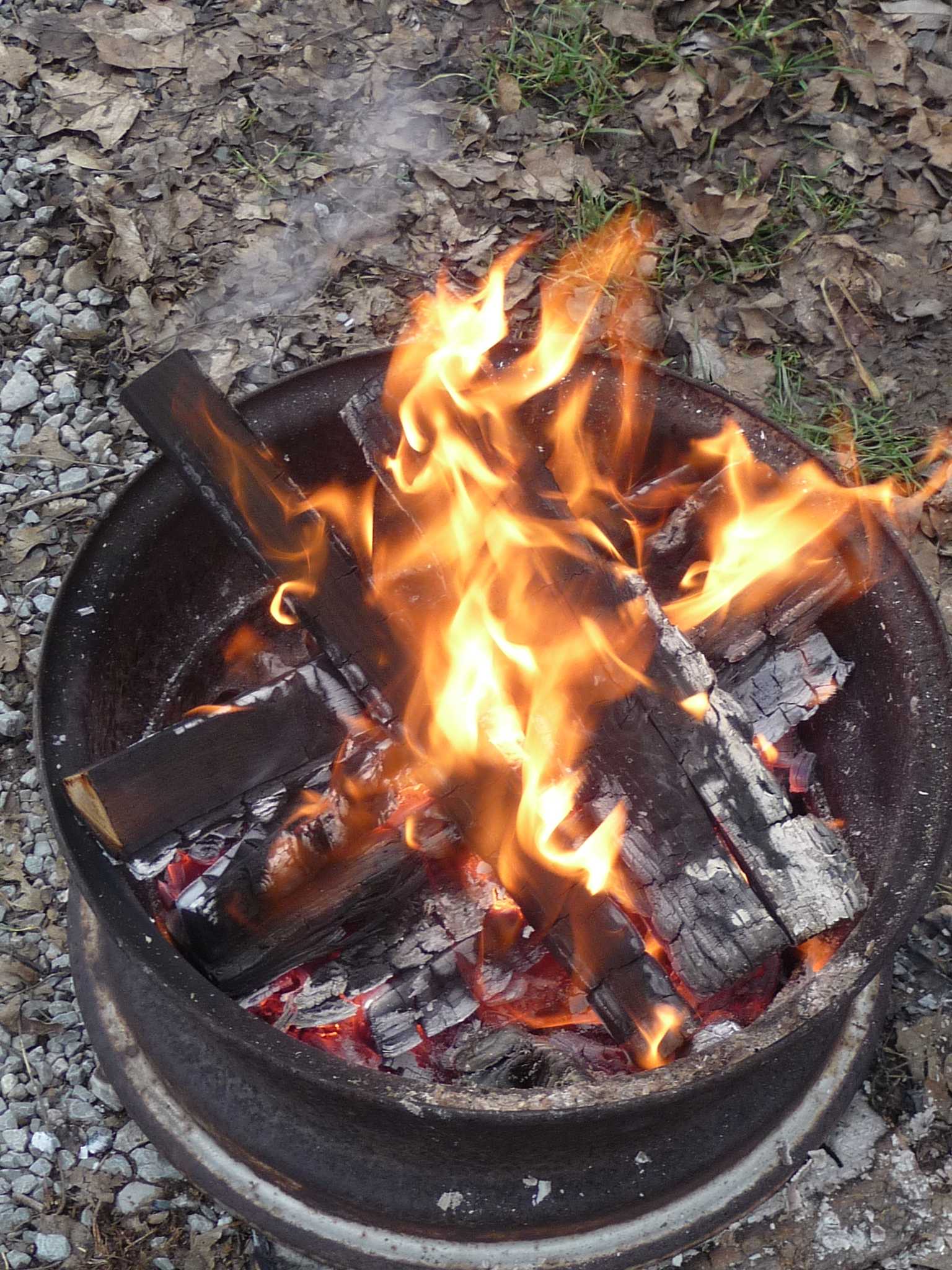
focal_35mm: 69
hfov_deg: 21.3
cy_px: 635
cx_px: 476
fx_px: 2530
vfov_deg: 28.2
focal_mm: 7.1
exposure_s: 1/80
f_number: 4
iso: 100
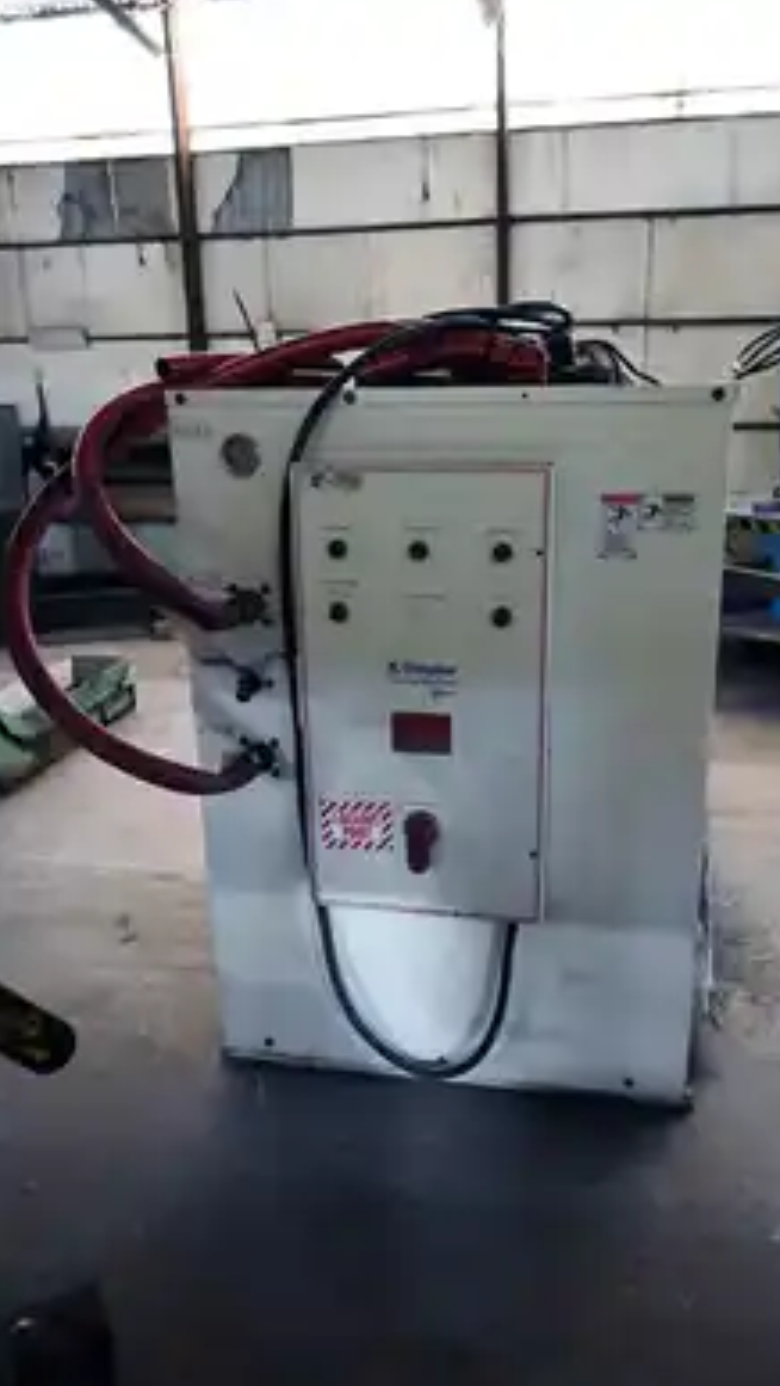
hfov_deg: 44.3
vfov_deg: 71.9
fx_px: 955
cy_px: 706
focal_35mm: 26
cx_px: 442
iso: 4000
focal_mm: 16
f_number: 3.5
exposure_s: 1/25
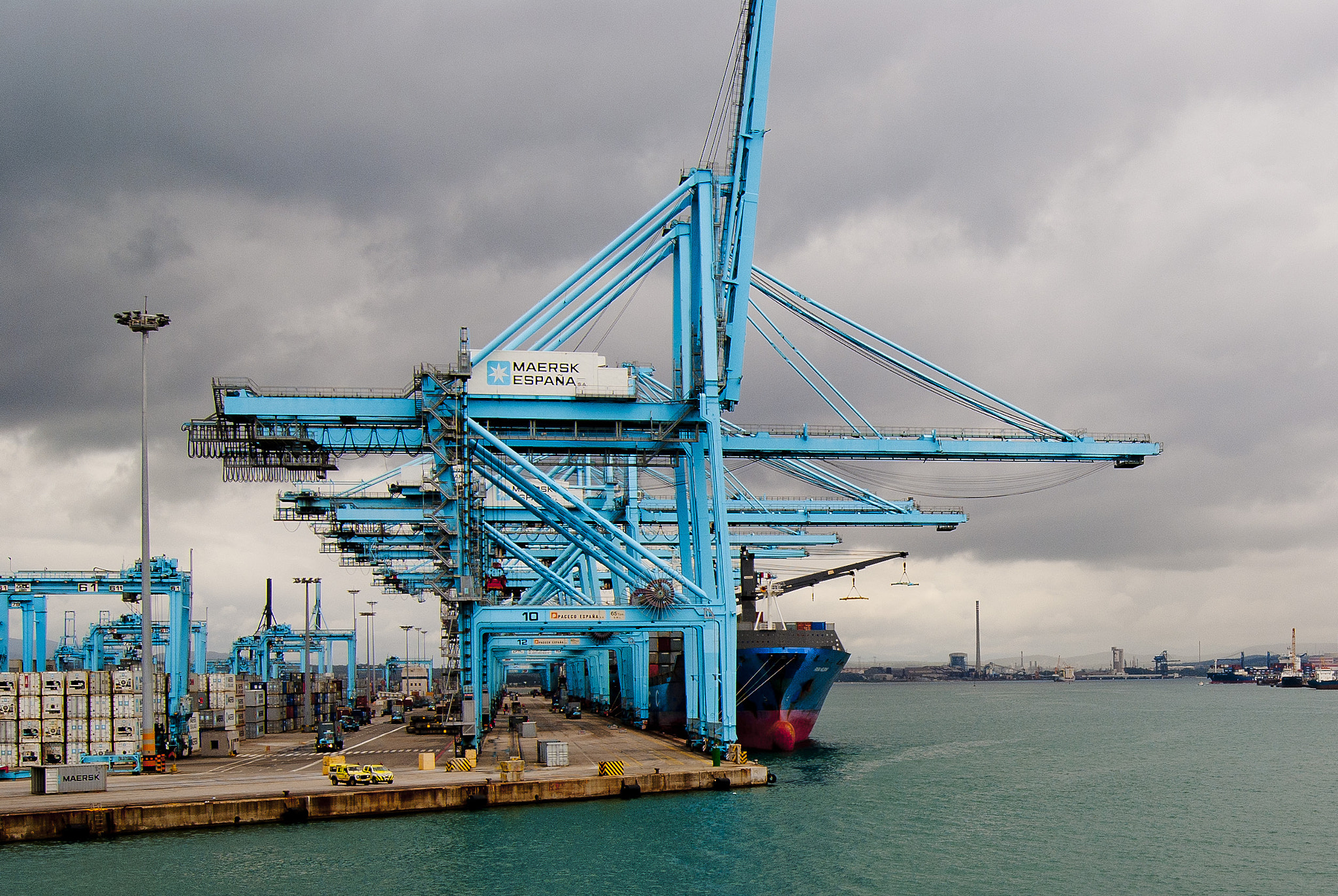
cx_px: 669
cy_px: 448
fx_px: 1228
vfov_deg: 40.1
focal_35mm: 33
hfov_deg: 57.2
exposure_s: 1/800
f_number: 5
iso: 100
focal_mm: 22
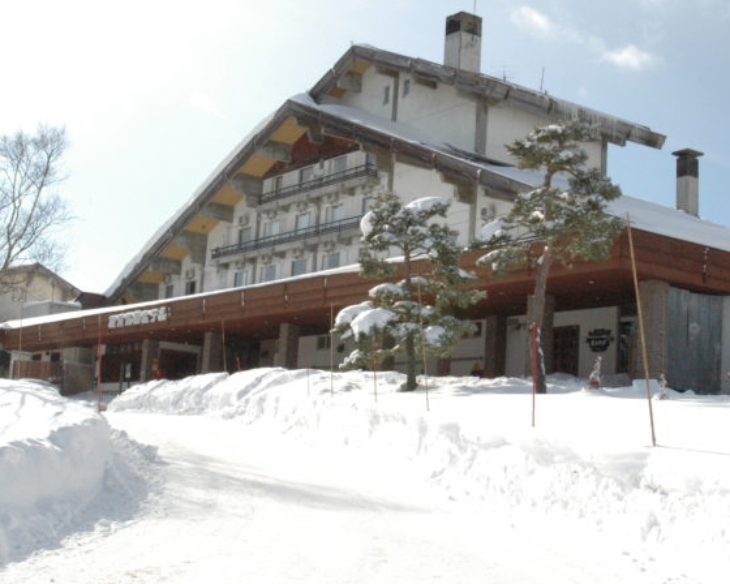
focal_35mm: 54
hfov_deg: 34.7
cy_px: 264
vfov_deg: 28.1
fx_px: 1167
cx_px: 315
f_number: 22
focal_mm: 28
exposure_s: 1/500
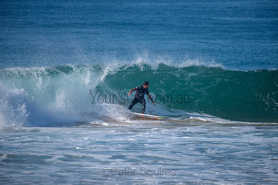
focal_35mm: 500
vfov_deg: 2.8
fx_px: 3862
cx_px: 139
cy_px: 92
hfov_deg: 4.1
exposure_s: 1/2000
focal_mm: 500
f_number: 5.6
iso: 220
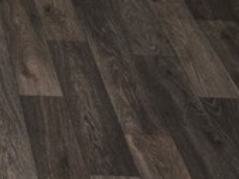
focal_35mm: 139
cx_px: -165
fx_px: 960
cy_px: -311
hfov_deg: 13.1
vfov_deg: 9.1
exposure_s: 1/60
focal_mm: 5.4
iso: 100
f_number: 1.8
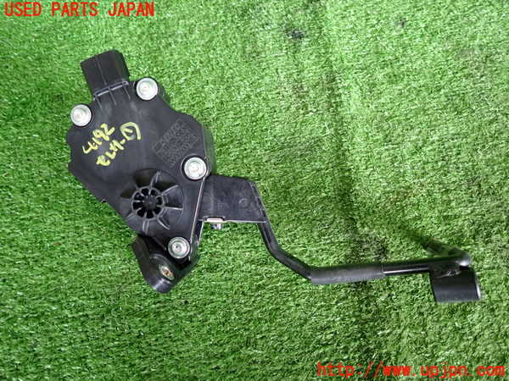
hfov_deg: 69.4
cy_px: 190
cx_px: 254
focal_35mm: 25
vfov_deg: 54.9
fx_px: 368
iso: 200
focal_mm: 4.5
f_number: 2
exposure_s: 1/40
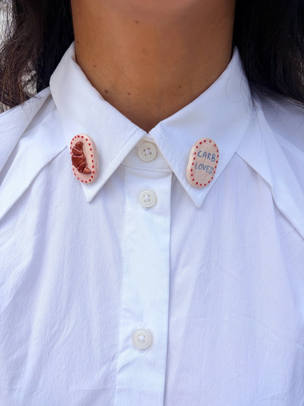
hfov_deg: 53.1
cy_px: 203
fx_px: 304
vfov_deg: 67.3
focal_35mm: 26
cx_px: 152
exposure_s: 1/1706
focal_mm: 5.96
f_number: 1.6
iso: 50
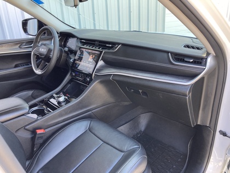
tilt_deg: -21.9
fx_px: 186
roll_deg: +2.2
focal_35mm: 28
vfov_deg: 49.7
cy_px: 86
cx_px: 115
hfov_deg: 63.4
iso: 80
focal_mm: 3.99
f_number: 1.8
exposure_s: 1/121
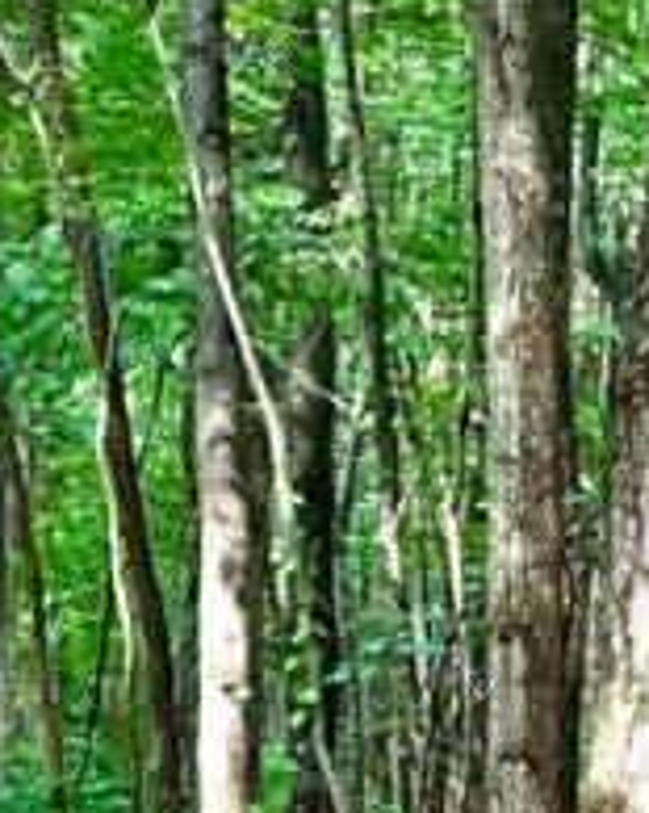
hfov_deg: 7.8
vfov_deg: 9.9
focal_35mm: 196
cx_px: 911
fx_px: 4710
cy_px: 495
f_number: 1.5
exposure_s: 1/110
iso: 125
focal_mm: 5.7
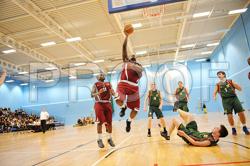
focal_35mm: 27
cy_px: 83
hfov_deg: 67.4
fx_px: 187
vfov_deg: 47.9
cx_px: 125
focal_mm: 27
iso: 8000
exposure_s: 1/500
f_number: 2.8
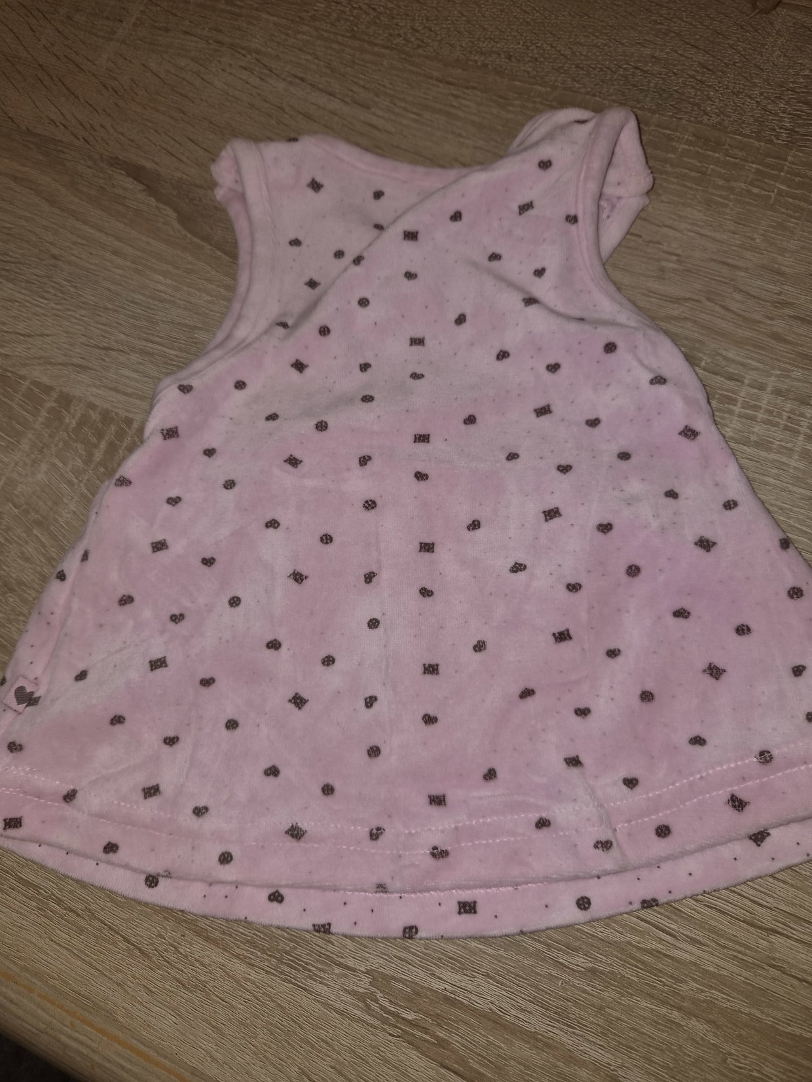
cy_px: 541
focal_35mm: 23
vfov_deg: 73.9
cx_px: 406
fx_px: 719
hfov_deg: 58.9
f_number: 1.8
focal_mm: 5.4
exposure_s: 1/50
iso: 100
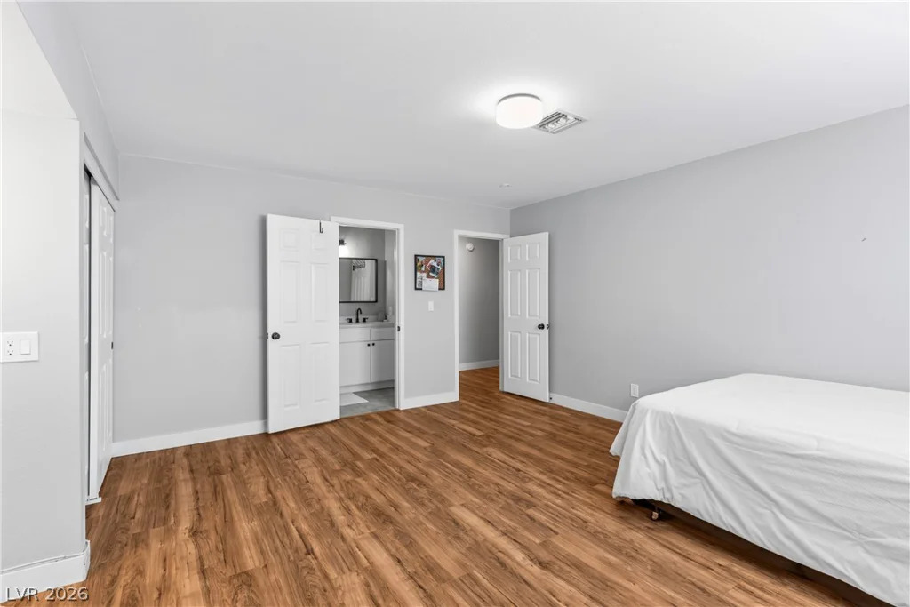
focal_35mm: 17
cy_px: 304
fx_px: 430
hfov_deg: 93.3
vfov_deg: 70.5
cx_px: 455
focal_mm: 17
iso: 400
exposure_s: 1/3
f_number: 8
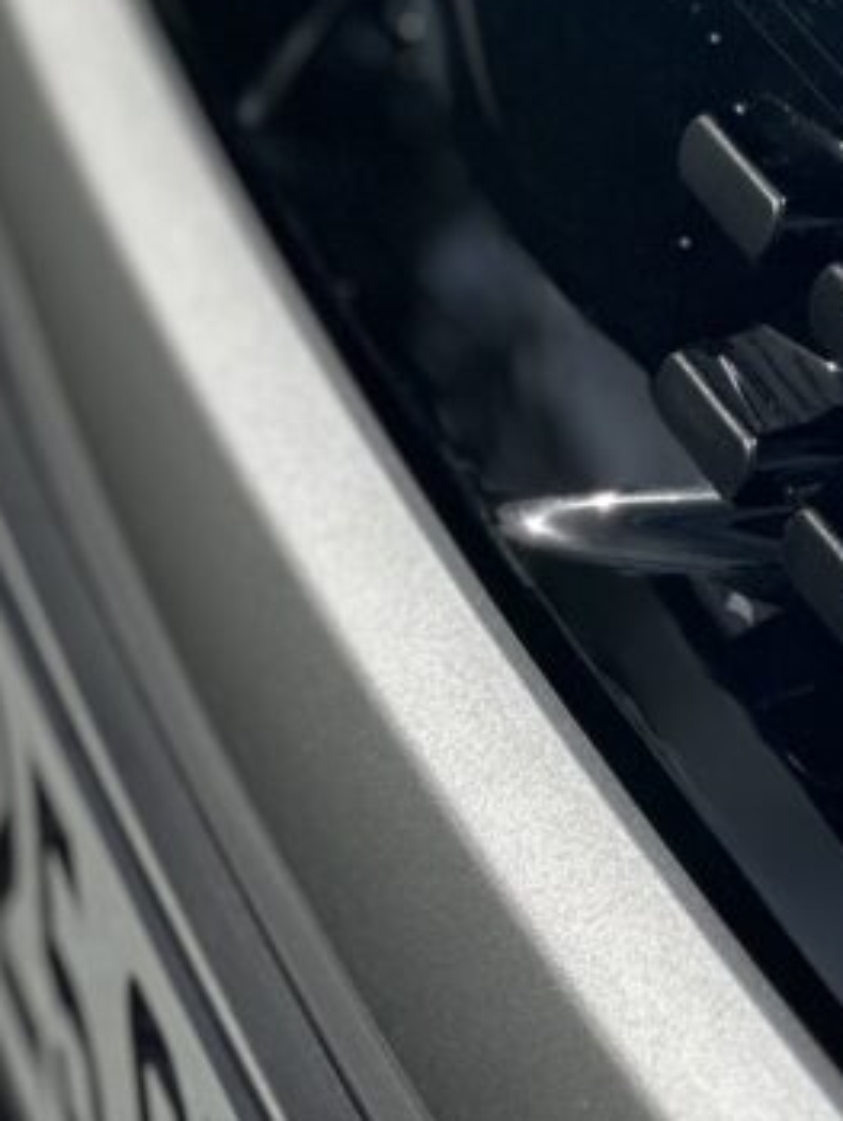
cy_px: 13
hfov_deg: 6.5
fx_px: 7297
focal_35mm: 225
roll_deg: -0.2
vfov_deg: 8.7
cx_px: 1148
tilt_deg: -20.1
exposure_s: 1/2538
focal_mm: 9
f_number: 2.8
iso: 32
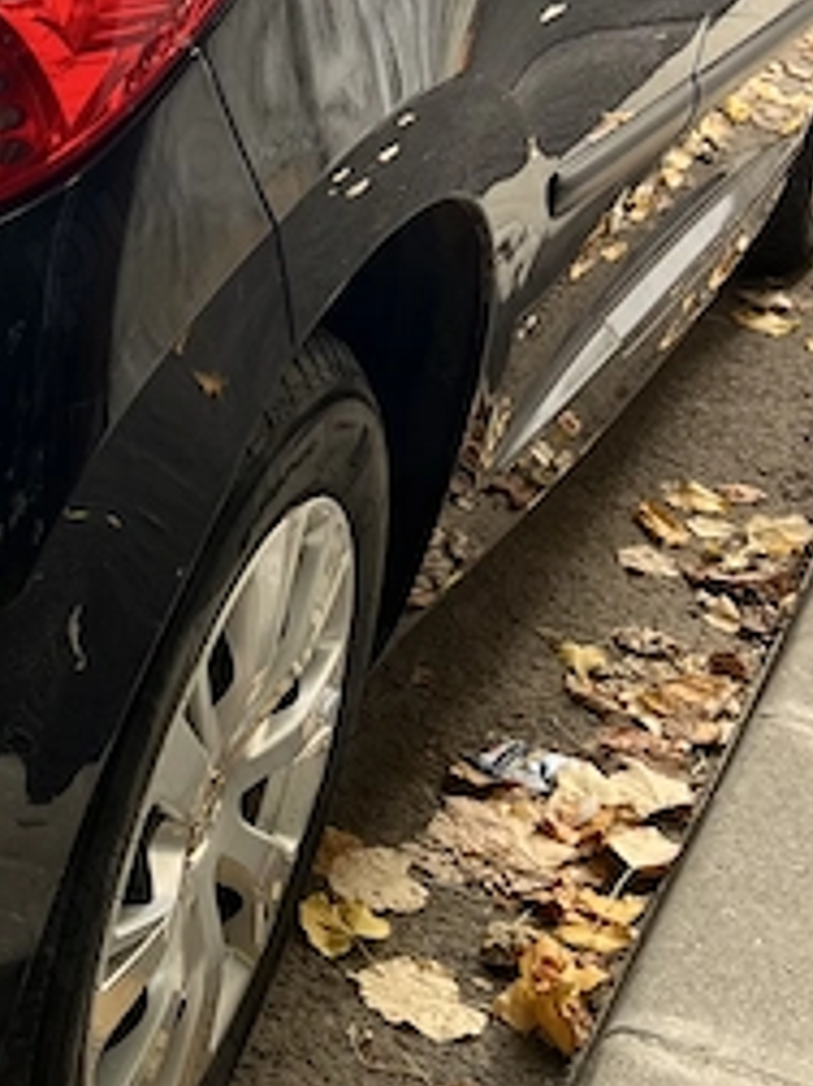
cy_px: 234
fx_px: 2601
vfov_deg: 23.3
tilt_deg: -19.4
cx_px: -9
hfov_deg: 17.3
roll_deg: -9.4
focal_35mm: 83
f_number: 1.5
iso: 50
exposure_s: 1/552
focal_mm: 5.7
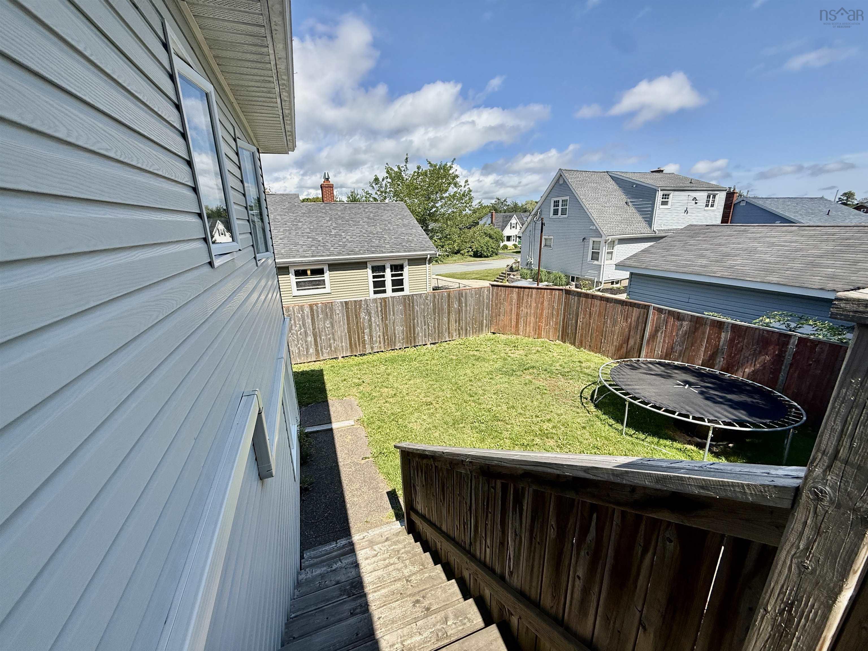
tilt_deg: -16.6
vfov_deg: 85.7
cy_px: 326
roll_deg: +1.4
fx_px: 351
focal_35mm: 14
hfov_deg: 102.1
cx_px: 434
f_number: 2.2
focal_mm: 2.22
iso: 50
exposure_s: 1/1464
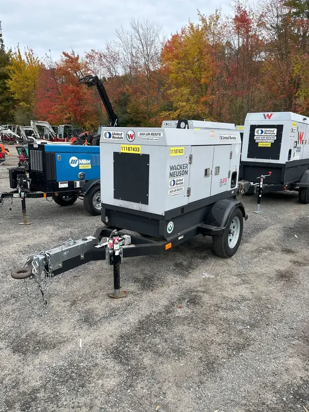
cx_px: 154
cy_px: 206
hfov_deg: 53.1
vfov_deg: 67.3
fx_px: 309
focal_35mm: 26
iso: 50
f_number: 1.5
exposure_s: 1/1238
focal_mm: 5.7
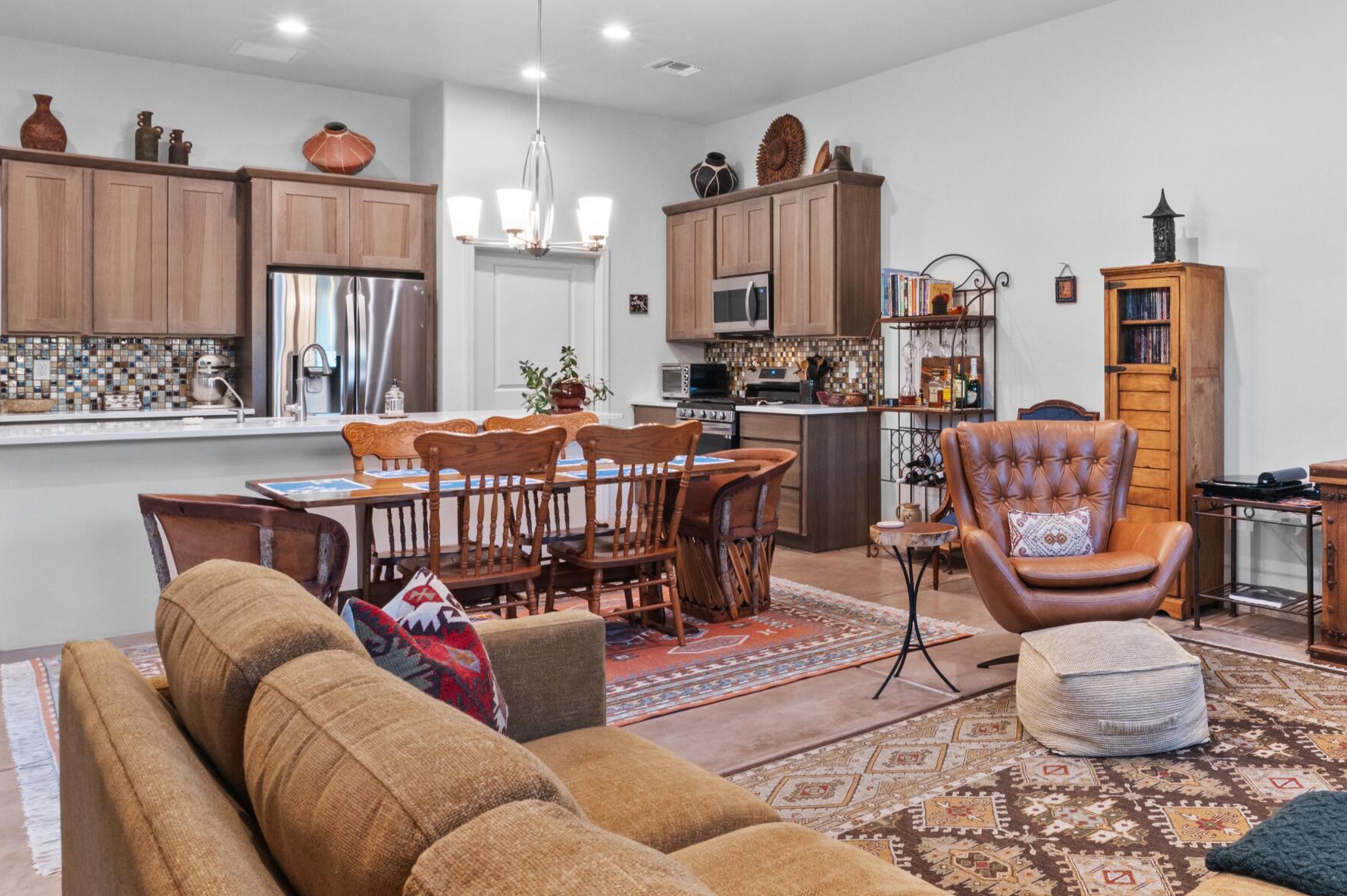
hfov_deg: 63.5
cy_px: 323
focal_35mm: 27
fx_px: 1010
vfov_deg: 47.3
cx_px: 1011
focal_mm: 16
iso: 800
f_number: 22
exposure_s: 1.3
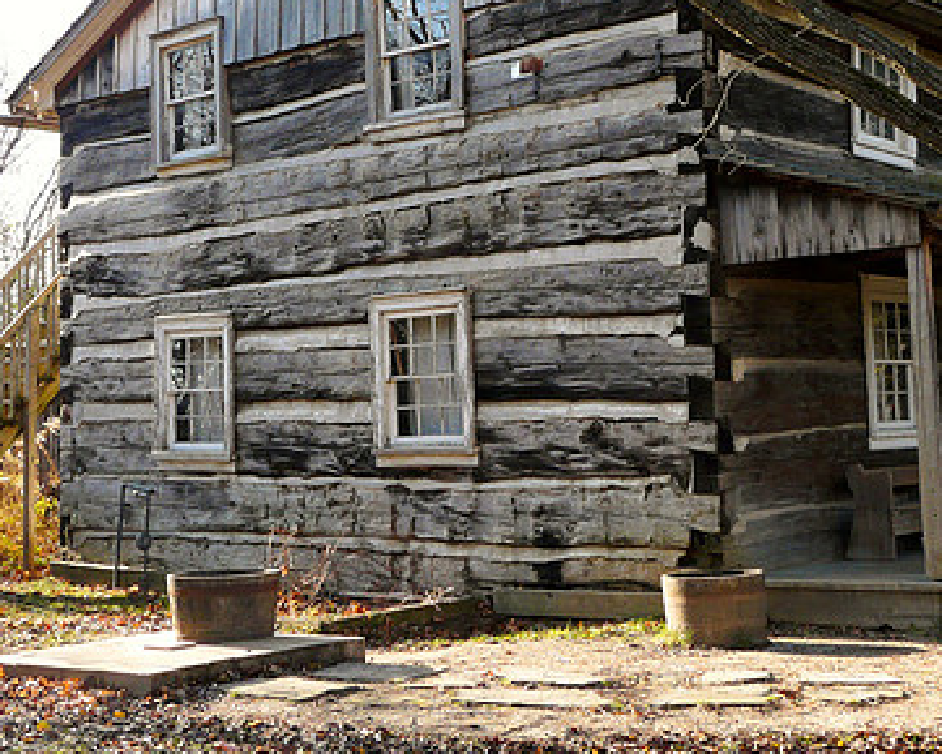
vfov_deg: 26.1
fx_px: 1617
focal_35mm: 58
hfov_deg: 32.5
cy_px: 241
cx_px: 483
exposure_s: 1/125
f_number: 4
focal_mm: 6
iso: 100
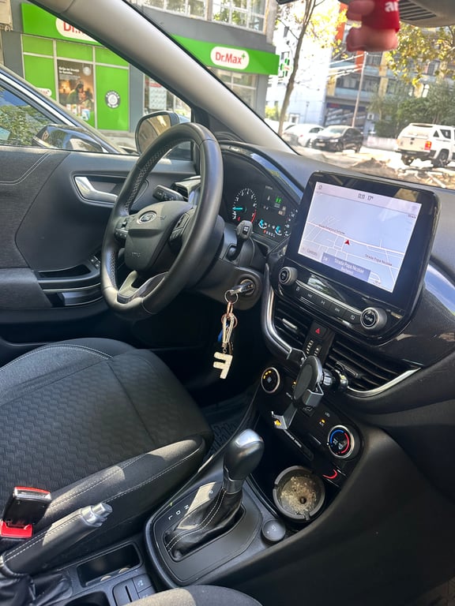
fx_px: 421
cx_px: 228
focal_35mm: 24
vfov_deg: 71.6
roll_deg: -4.7
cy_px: 303
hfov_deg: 56.8
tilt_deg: -23.0
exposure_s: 1/121
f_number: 1.78
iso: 125
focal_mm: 6.86
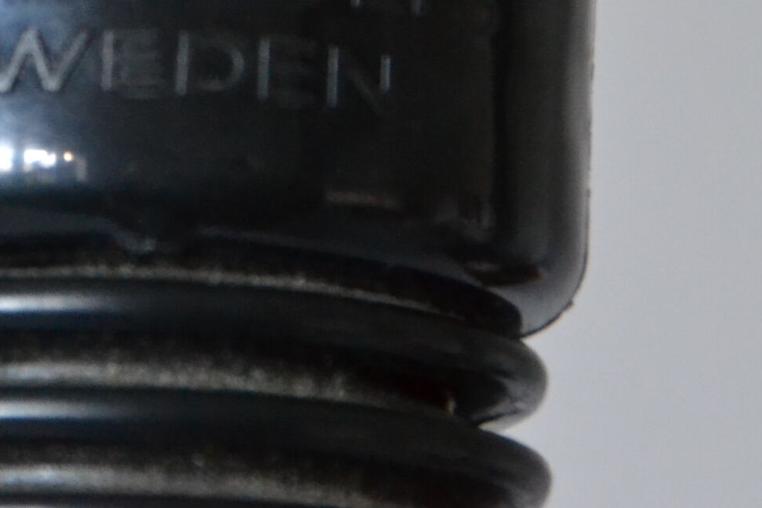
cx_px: 55
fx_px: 15128
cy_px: -18
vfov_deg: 1.9
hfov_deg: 2.9
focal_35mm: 715
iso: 3200
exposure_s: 1/40
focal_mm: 200
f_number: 6.3
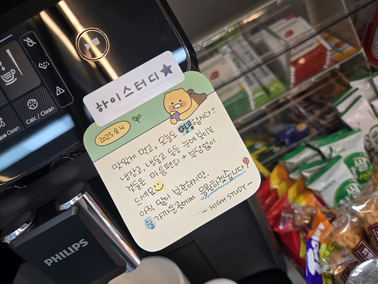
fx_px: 251
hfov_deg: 73.9
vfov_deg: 58.9
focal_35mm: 23
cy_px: 142
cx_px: 189
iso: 100
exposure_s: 1/120
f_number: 1.8
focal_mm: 5.4
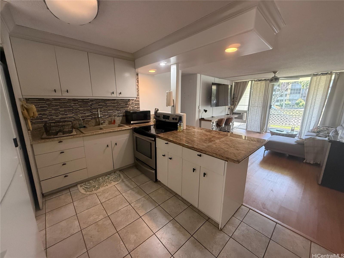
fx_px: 139
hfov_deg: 102.1
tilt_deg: -11.5
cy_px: 129
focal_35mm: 14
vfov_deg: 85.7
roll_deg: -0.3
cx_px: 172
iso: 500
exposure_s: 1/120
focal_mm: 2.22
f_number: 2.2
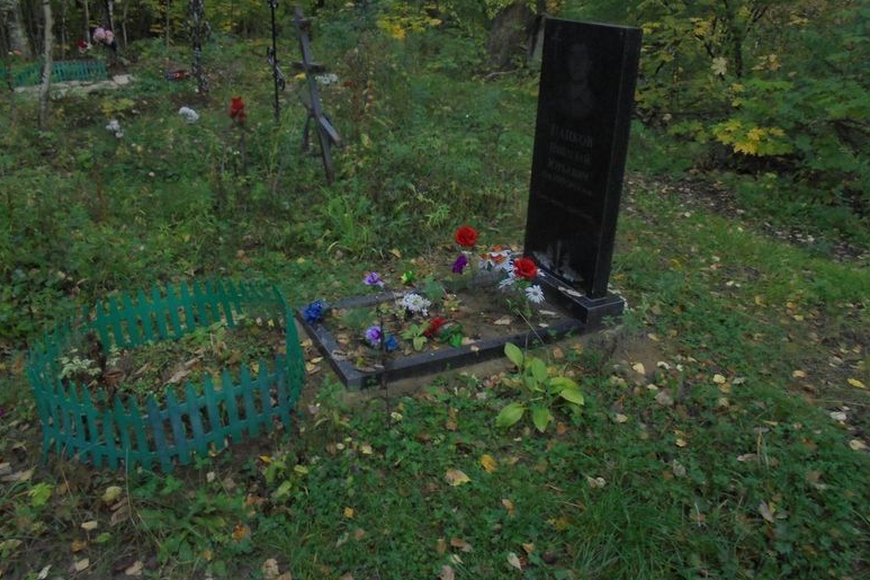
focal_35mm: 28
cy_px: 249
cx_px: 430
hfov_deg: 65.5
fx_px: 676
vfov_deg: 46.3
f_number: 3.5
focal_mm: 4.6
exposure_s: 1/250
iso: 320
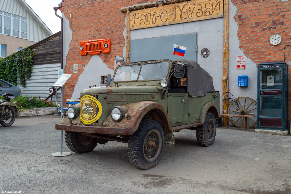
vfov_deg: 39.9
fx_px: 266
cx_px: 146
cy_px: 97
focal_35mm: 33
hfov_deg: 57.3
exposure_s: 1/400
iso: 200
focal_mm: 22
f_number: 7.1
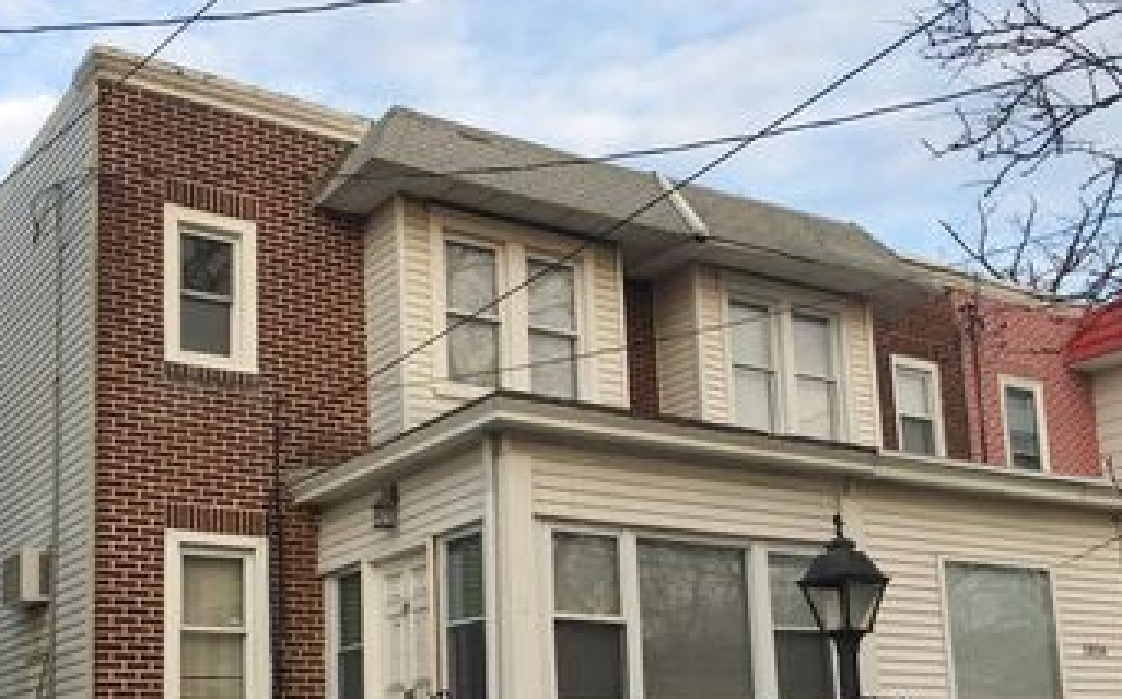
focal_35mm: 45
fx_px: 1375
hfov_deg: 44.0
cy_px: 566
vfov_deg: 27.9
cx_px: 407
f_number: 2.2
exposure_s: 1/382
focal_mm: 4.15
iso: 25
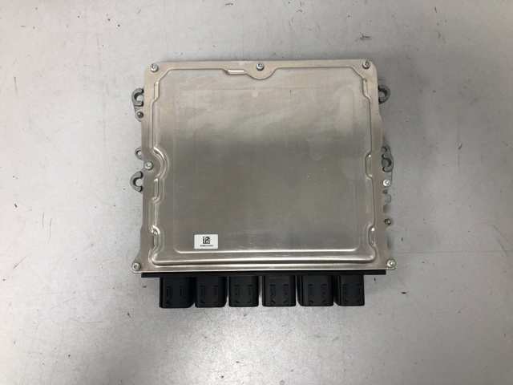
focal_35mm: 28
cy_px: 192
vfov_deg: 49.7
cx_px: 256
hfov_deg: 63.4
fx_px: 415
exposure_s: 1/33
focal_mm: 4
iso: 40
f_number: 1.8
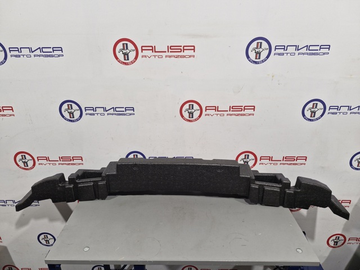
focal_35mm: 23
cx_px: 180
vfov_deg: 58.9
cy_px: 135
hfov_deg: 73.9
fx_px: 239
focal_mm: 5.54
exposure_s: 1/100
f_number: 1.8
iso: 200
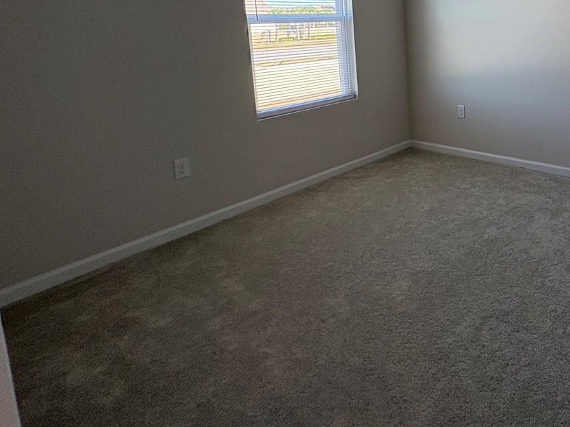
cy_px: 67
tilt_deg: -7.1
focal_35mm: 27
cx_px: 536
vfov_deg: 47.6
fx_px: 444
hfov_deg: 54.7
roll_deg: +0.5
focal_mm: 2.22
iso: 125
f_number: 2.2
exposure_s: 1/124
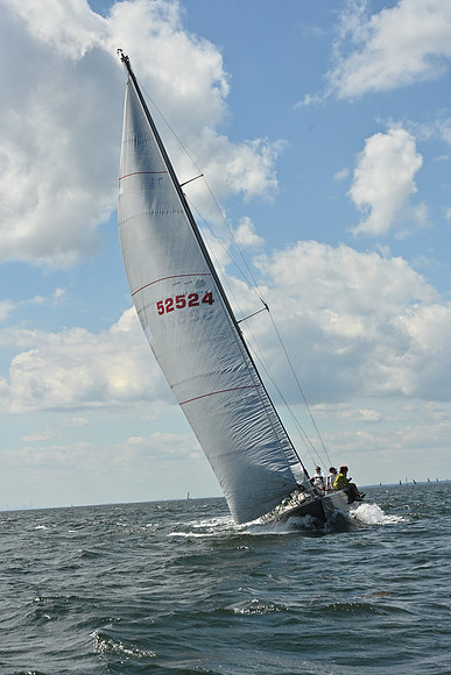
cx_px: 226
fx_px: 1315
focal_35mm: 70
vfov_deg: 28.8
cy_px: 338
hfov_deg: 19.5
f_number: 11
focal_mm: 70
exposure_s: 1/1250
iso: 250
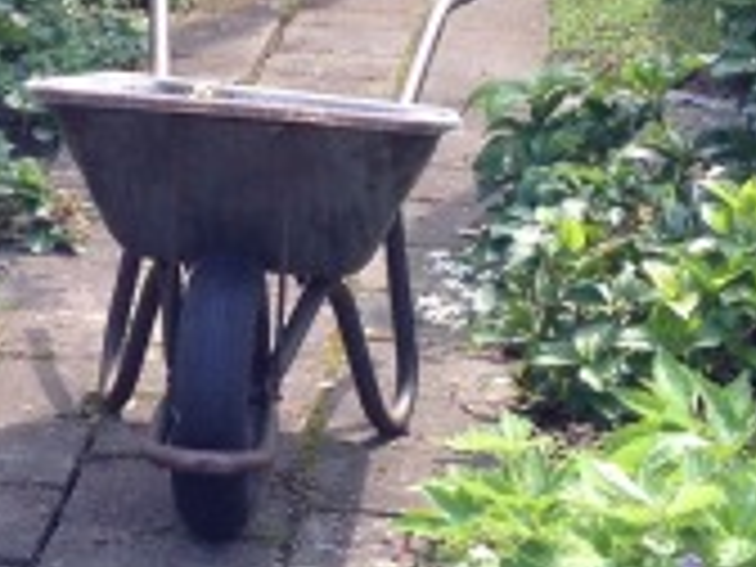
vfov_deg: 9.4
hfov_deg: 12.4
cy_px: 166
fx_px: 3429
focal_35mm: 157
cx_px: -45
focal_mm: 4.12
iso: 50
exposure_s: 1/249
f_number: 2.4
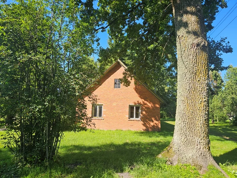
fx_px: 157
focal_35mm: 23
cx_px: 118
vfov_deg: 58.9
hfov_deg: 73.9
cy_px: 89
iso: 25
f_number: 1.8
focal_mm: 5.4
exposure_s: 1/732
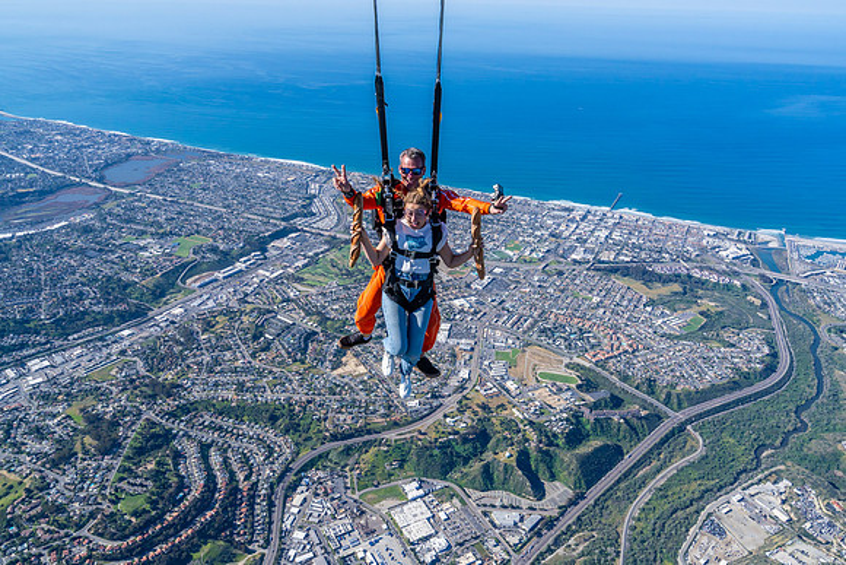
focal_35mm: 26
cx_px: 423
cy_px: 282
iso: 800
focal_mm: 26
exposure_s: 1/1600
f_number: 11
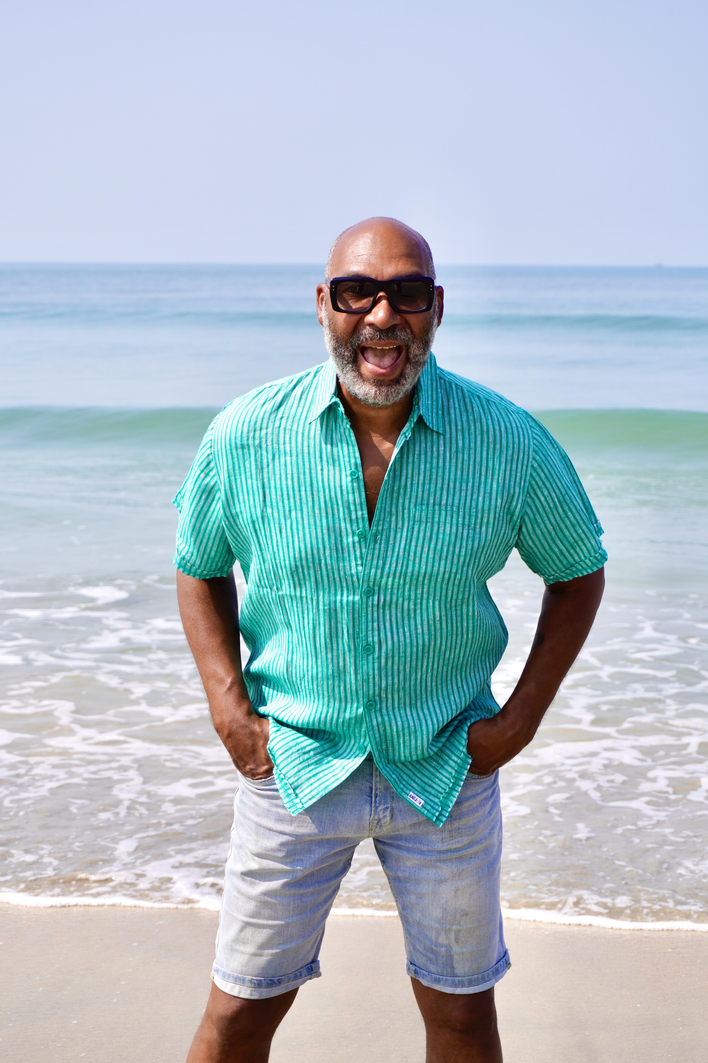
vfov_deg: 25.7
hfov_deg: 17.3
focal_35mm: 79
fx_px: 2330
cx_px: 348
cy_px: 538
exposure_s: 1/500
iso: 100
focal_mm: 50
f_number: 5.6
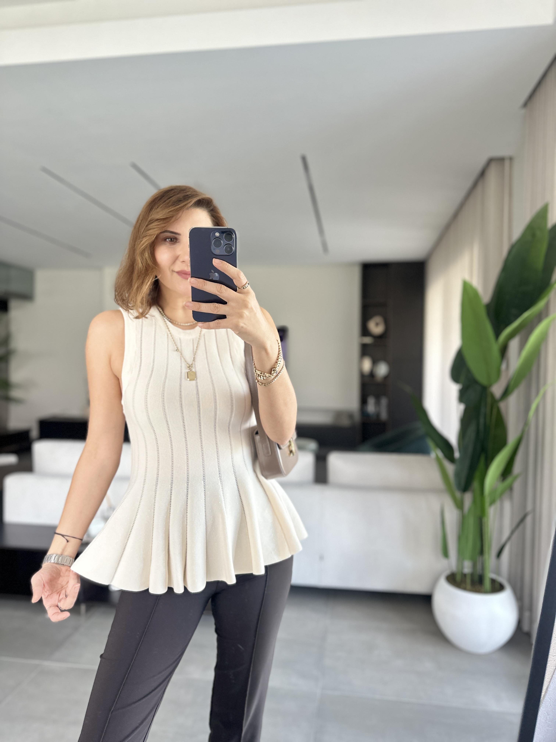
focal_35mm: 24
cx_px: 278
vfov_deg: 71.6
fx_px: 514
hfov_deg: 56.8
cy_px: 371
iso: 250
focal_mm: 6.86
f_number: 1.78
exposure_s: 1/63
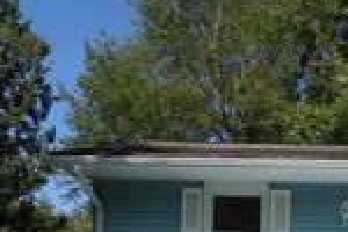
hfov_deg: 22.6
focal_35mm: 83
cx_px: 413
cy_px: 384
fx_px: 802
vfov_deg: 14.8
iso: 100
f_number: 4.6
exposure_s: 1/579
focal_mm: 4.3
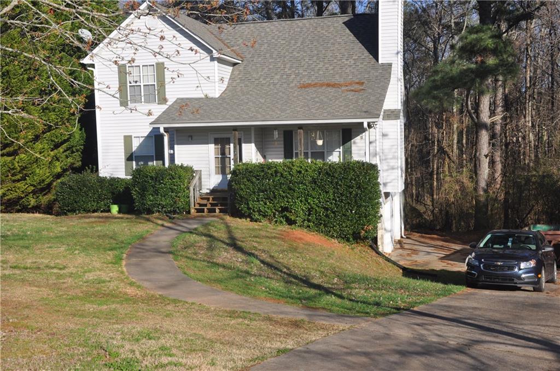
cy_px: 186
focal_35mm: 45
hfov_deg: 43.7
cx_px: 280
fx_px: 699
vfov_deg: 29.8
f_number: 9
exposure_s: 1/320
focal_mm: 30
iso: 200
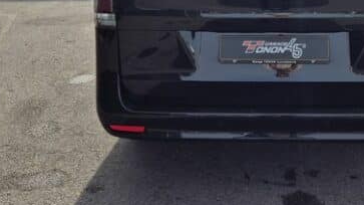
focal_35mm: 53
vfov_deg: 21.1
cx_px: 273
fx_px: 511
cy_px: -40
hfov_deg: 38.2
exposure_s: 1/4848
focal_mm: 5.4
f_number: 1.8
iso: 25
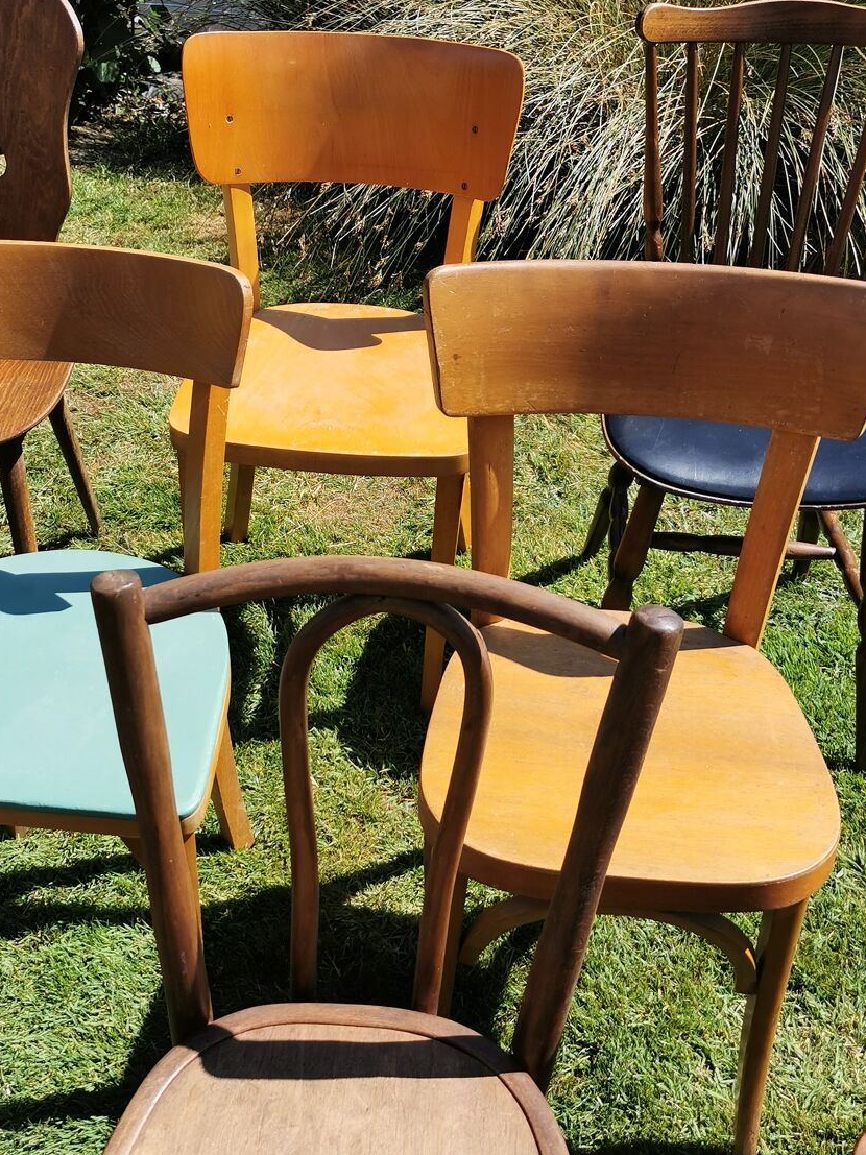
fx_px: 1435
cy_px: 563
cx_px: 353
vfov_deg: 43.9
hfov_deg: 33.5
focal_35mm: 43
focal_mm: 5.58
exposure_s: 1/2415
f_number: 1.8
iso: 50
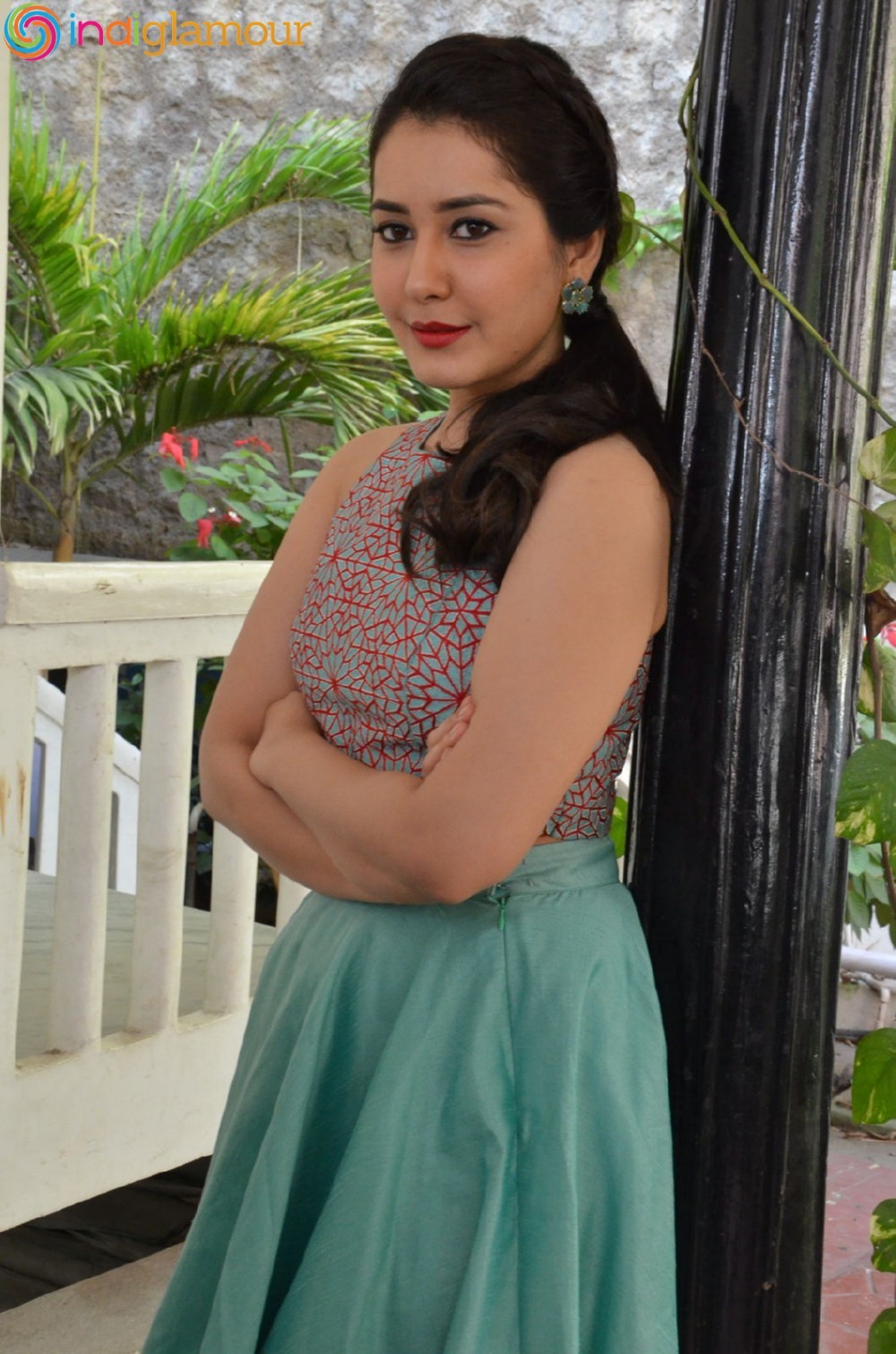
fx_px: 2139
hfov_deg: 23.7
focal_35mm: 57
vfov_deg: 35.1
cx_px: 448
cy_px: 677
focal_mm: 38
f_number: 8
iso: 2000
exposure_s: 1/125
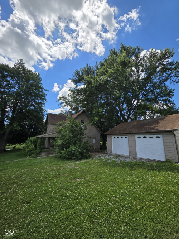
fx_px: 90
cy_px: 120
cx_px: 90
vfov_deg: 106.2
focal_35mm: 13
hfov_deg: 89.9
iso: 40
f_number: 1.9
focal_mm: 2.2
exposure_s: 1/2404
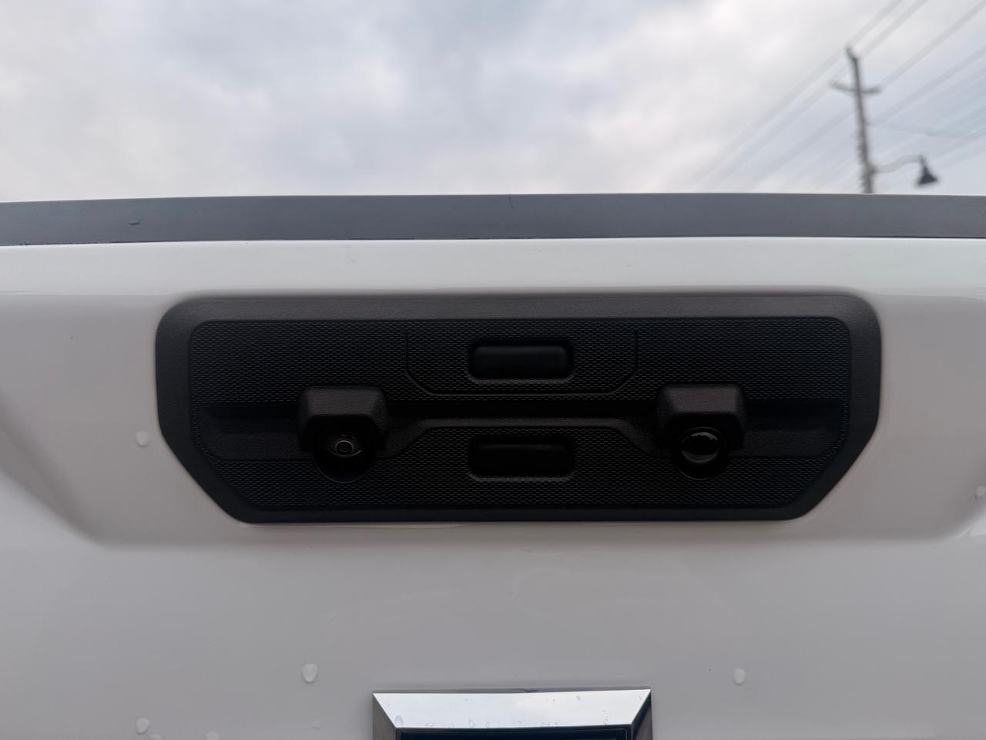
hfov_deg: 71.6
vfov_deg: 56.8
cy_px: 370
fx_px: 684
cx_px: 493
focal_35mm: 24
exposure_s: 1/7353
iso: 80
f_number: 1.78
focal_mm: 6.76
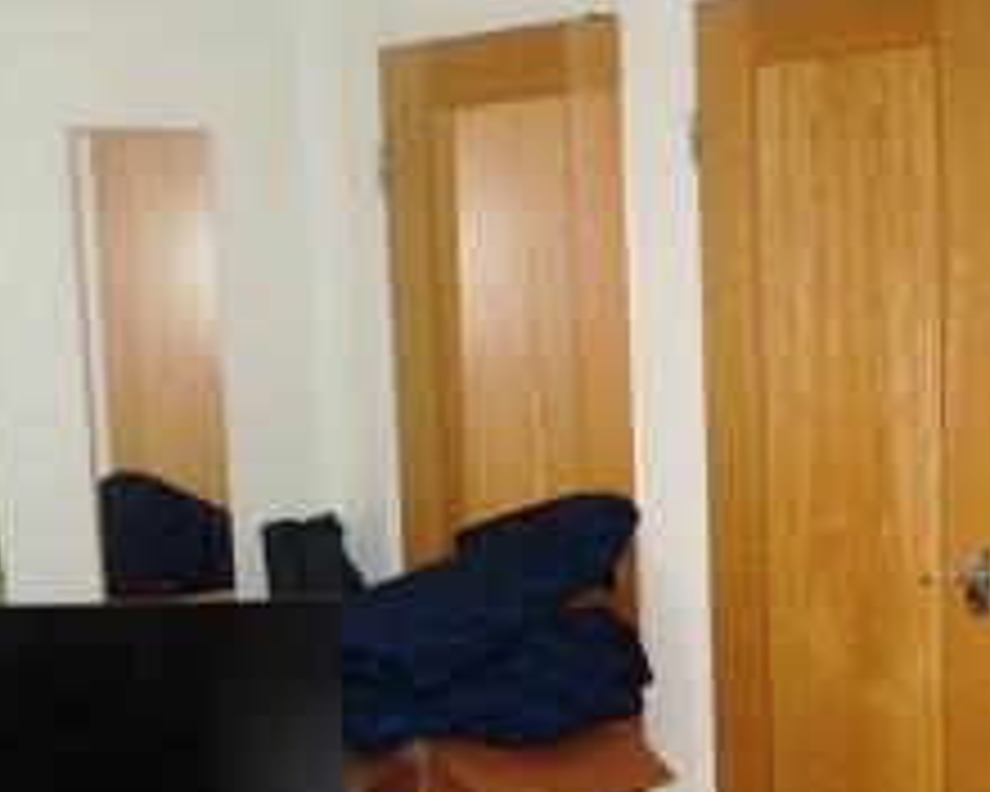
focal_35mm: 71
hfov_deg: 26.6
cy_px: 616
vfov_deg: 21.2
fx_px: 2092
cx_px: 450
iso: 1000
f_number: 4
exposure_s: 1/160
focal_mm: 17
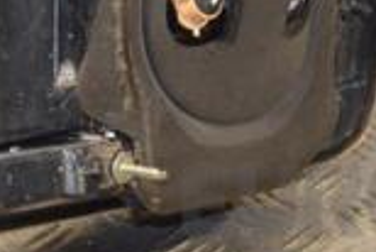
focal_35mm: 187
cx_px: 137
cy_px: -125
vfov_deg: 7.2
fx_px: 1955
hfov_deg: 11.0
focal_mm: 32
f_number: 4.8
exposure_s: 1/80
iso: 400
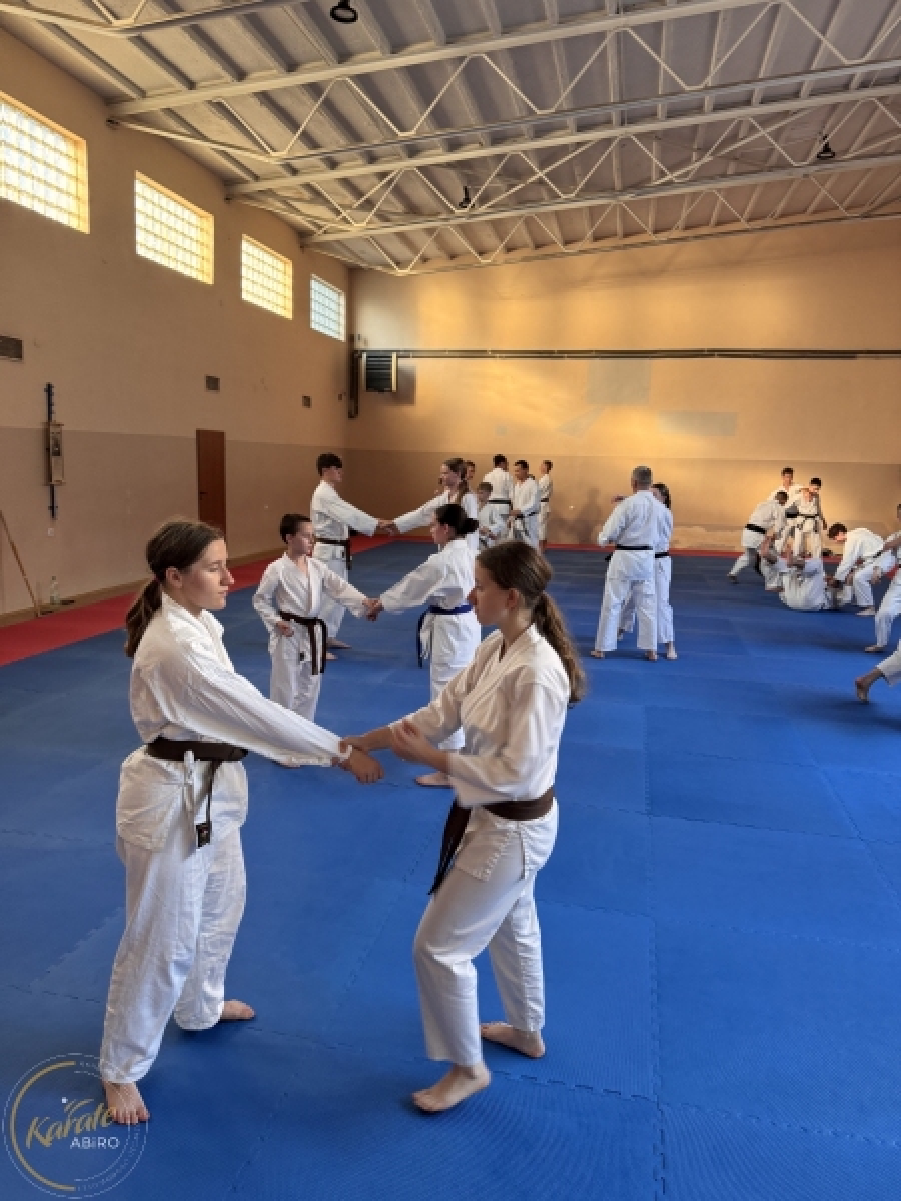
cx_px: 450
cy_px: 600
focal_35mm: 24
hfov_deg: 56.8
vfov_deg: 71.6
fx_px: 833
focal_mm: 6.76
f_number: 1.78
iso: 200
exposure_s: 1/106
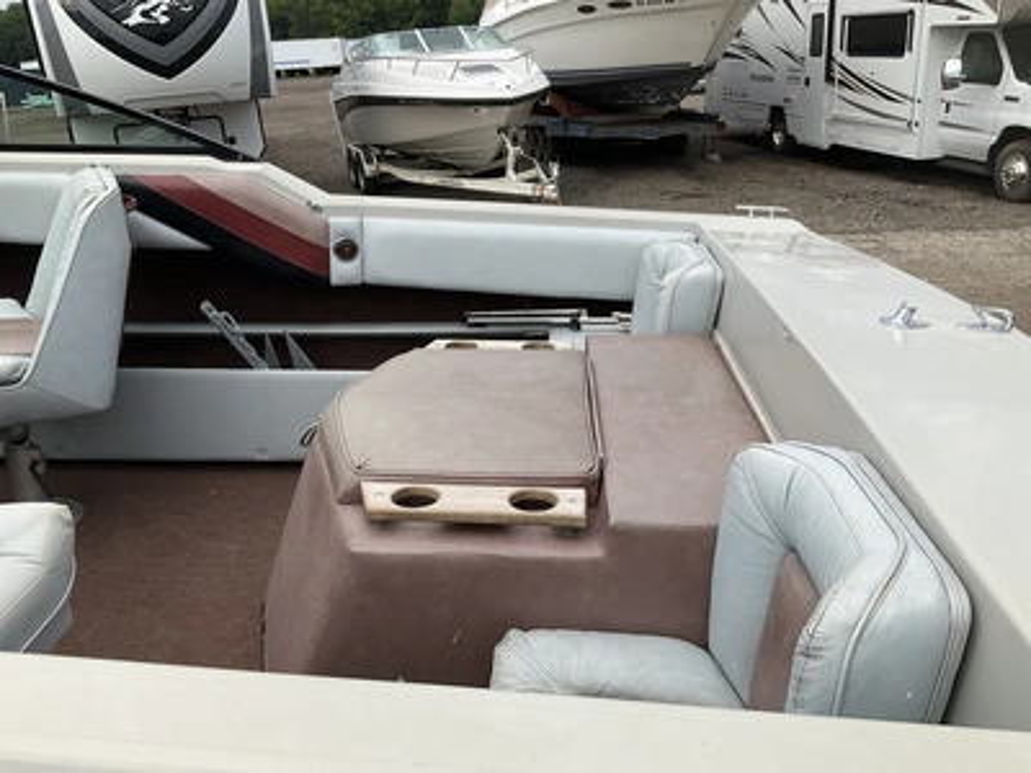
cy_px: 386
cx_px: 516
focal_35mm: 29
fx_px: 864
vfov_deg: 48.2
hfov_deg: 61.7
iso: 25
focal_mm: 3
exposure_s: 1/770
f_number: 1.8
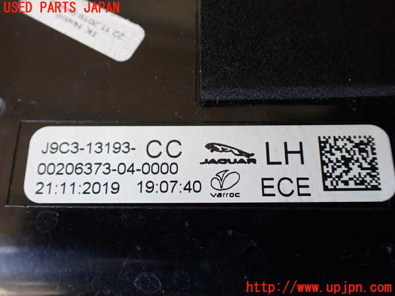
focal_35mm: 30
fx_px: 342
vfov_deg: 46.8
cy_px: 148
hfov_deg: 60.0
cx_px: 198
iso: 200
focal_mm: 5.4
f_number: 2.3
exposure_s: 1/125
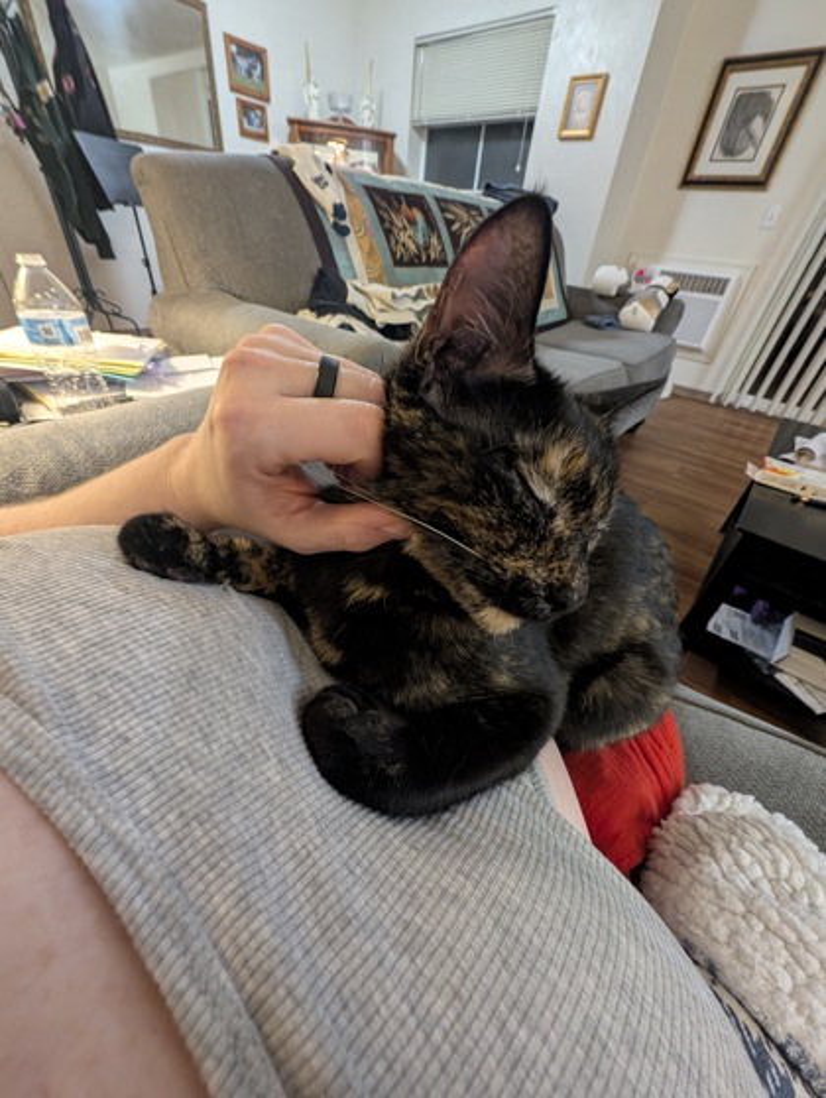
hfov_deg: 94.6
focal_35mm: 12
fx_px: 381
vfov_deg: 110.5
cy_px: 549
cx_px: 413
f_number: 1.95
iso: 328
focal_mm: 2.23
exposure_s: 1/24
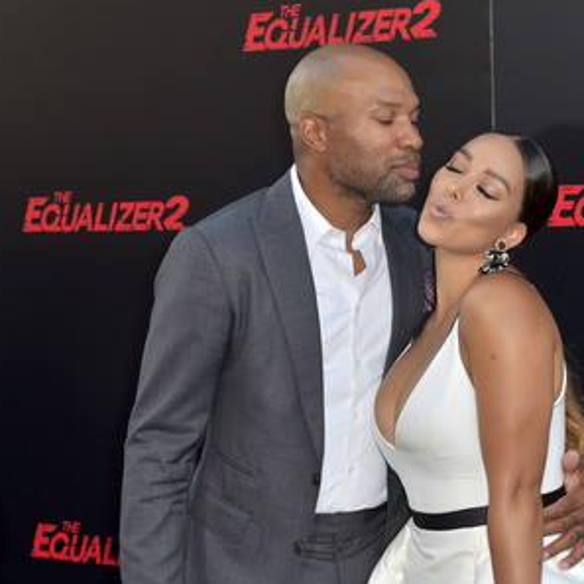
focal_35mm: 90
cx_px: 413
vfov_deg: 19.3
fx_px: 1718
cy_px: 293
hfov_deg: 19.2
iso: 250
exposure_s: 1/250
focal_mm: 70
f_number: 6.3
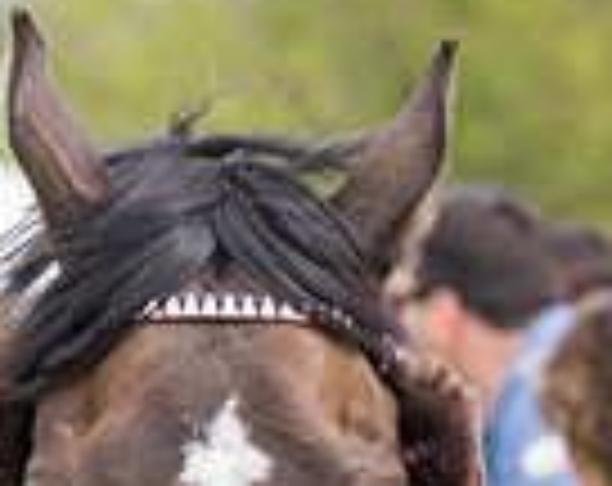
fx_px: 13022
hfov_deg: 2.7
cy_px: 982
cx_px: 819
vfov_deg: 2.1
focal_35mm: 721
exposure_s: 1/200
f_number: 4.5
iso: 50
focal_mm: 135
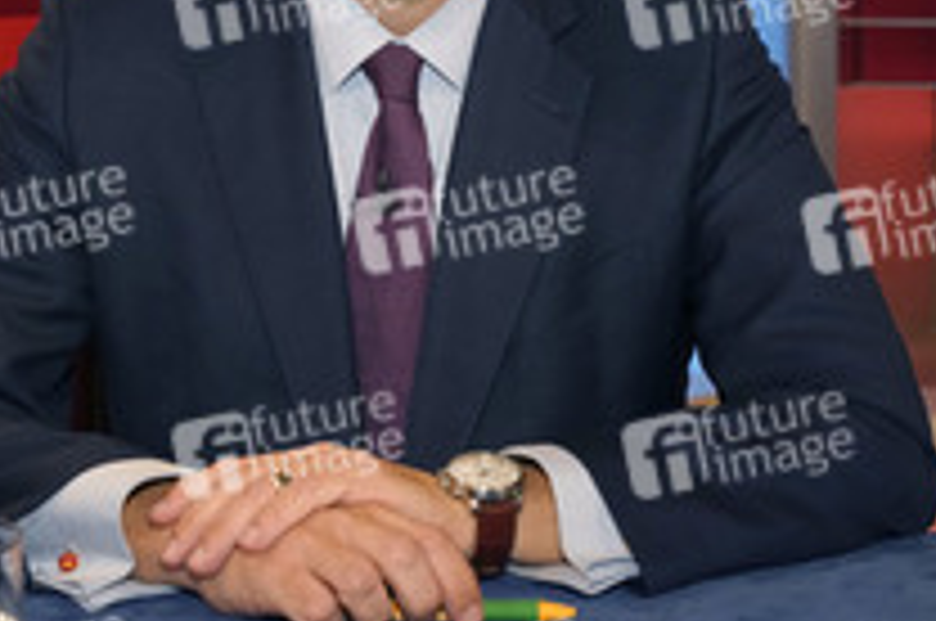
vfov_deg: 17.7
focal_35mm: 76
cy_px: 108
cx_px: 349
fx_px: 1973
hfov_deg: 26.6
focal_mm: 35
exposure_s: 1/160
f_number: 4.5
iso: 1600
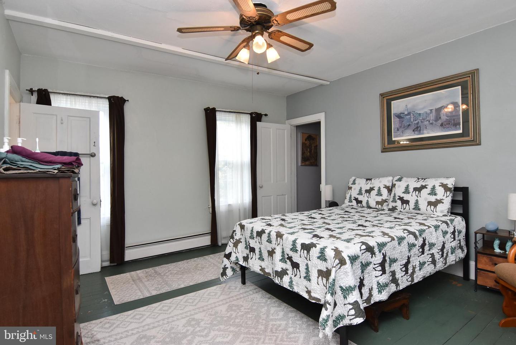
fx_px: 258
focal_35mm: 18
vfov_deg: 67.5
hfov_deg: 90.0
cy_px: 172
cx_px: 258
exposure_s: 1/60
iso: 800
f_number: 7.1
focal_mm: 12
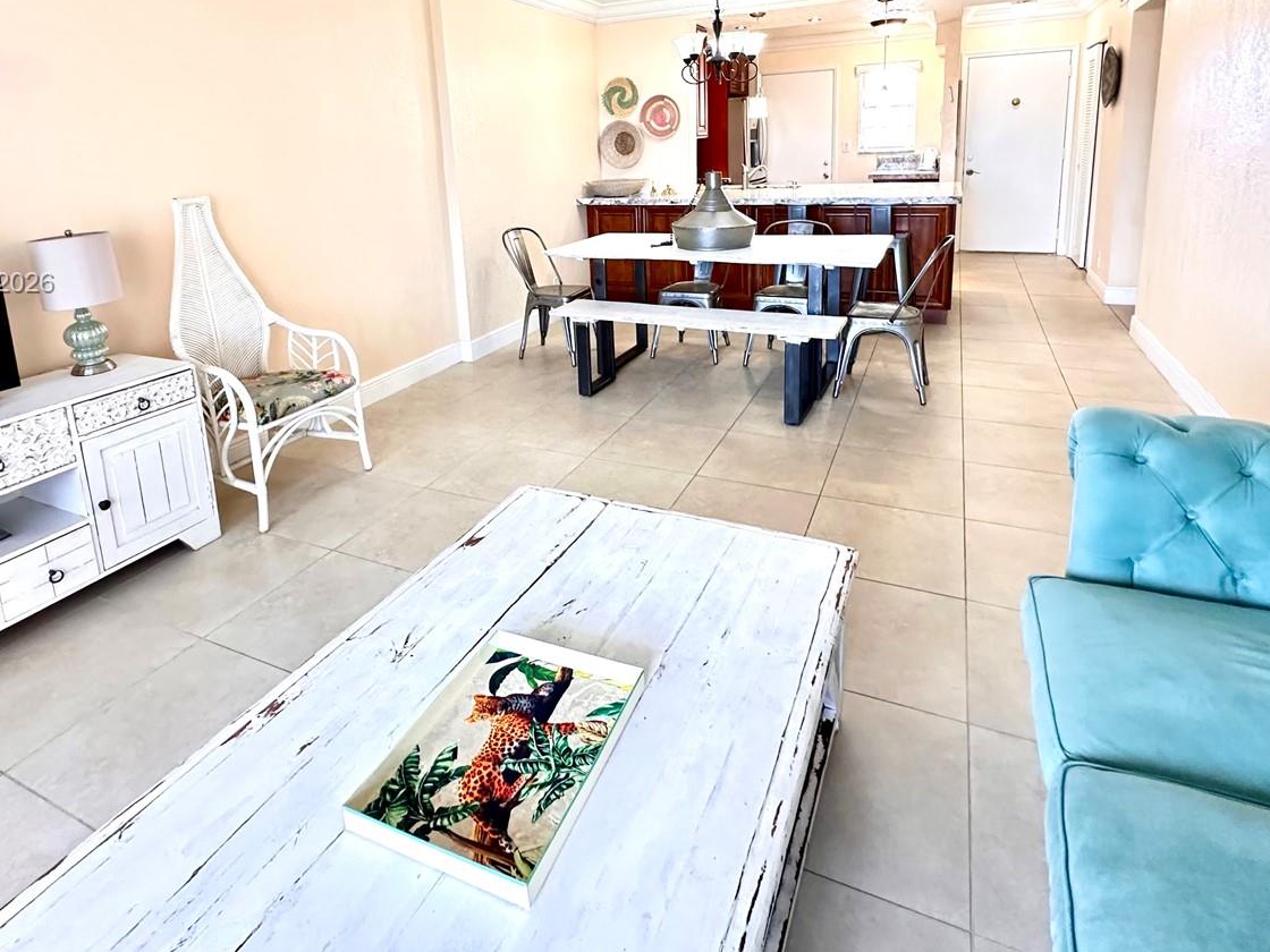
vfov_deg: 63.5
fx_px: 734
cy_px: 284
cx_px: 608
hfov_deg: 81.7
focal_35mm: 20
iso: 400
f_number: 2.2
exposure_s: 1/60
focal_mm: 2.22
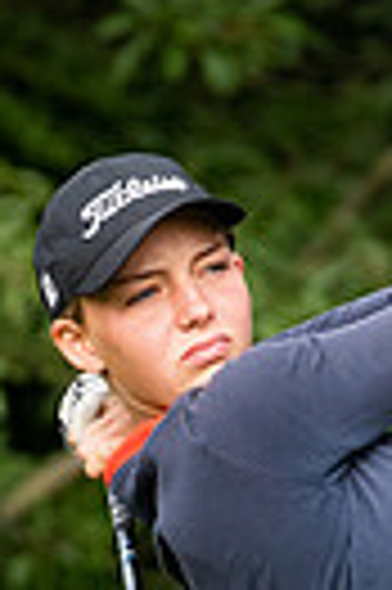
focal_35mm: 1549
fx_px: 25365
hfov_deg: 0.9
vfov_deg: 1.3
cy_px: 991
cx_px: 225
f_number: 6.3
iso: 1250
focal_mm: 300
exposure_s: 1/1250
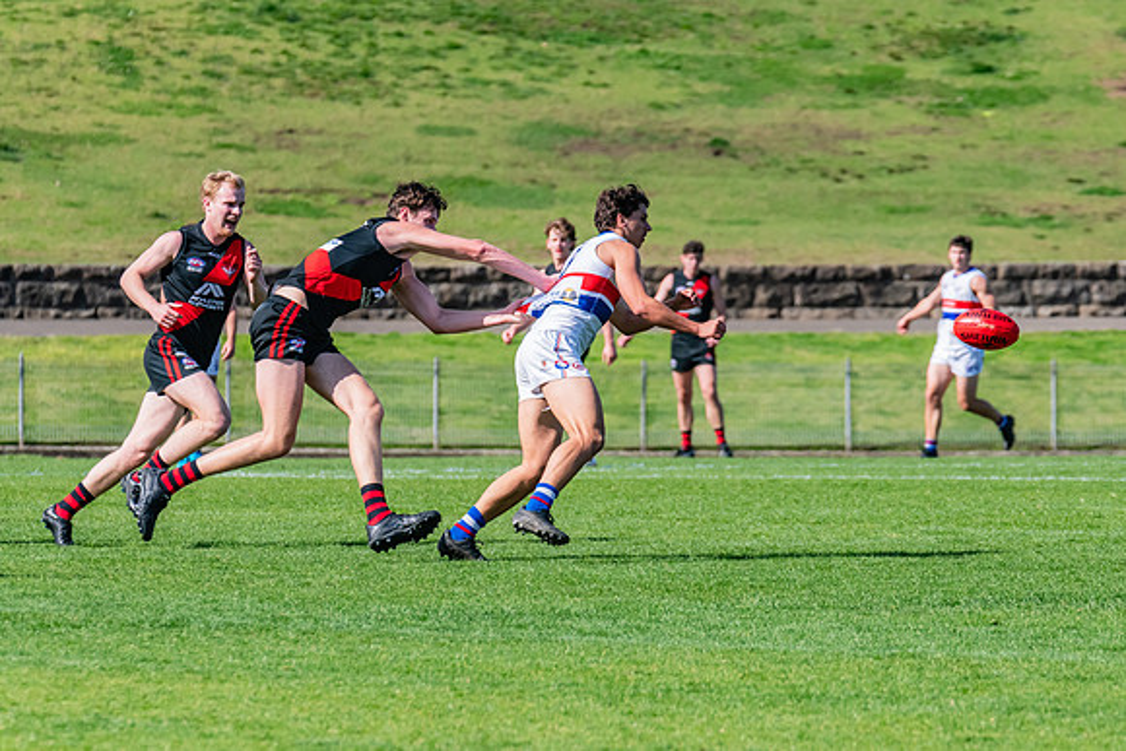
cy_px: 416
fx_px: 13044
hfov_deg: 4.9
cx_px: 643
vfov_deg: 3.3
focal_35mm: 417
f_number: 10
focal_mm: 330
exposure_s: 1/1600
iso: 800
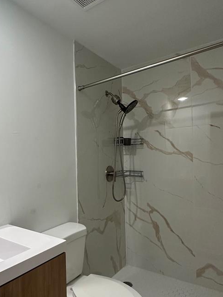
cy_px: 162
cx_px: 69
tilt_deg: +0.0
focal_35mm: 26
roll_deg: +1.5
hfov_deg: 51.8
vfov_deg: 67.1
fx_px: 223
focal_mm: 2.22
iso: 250
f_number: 2.2
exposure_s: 1/120
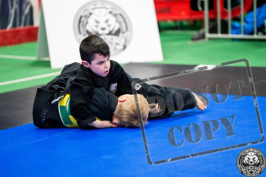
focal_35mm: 200
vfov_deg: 6.9
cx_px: 133
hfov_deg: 10.3
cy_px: 88
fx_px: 1478
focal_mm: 200
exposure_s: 1/500
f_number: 2.8
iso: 4000
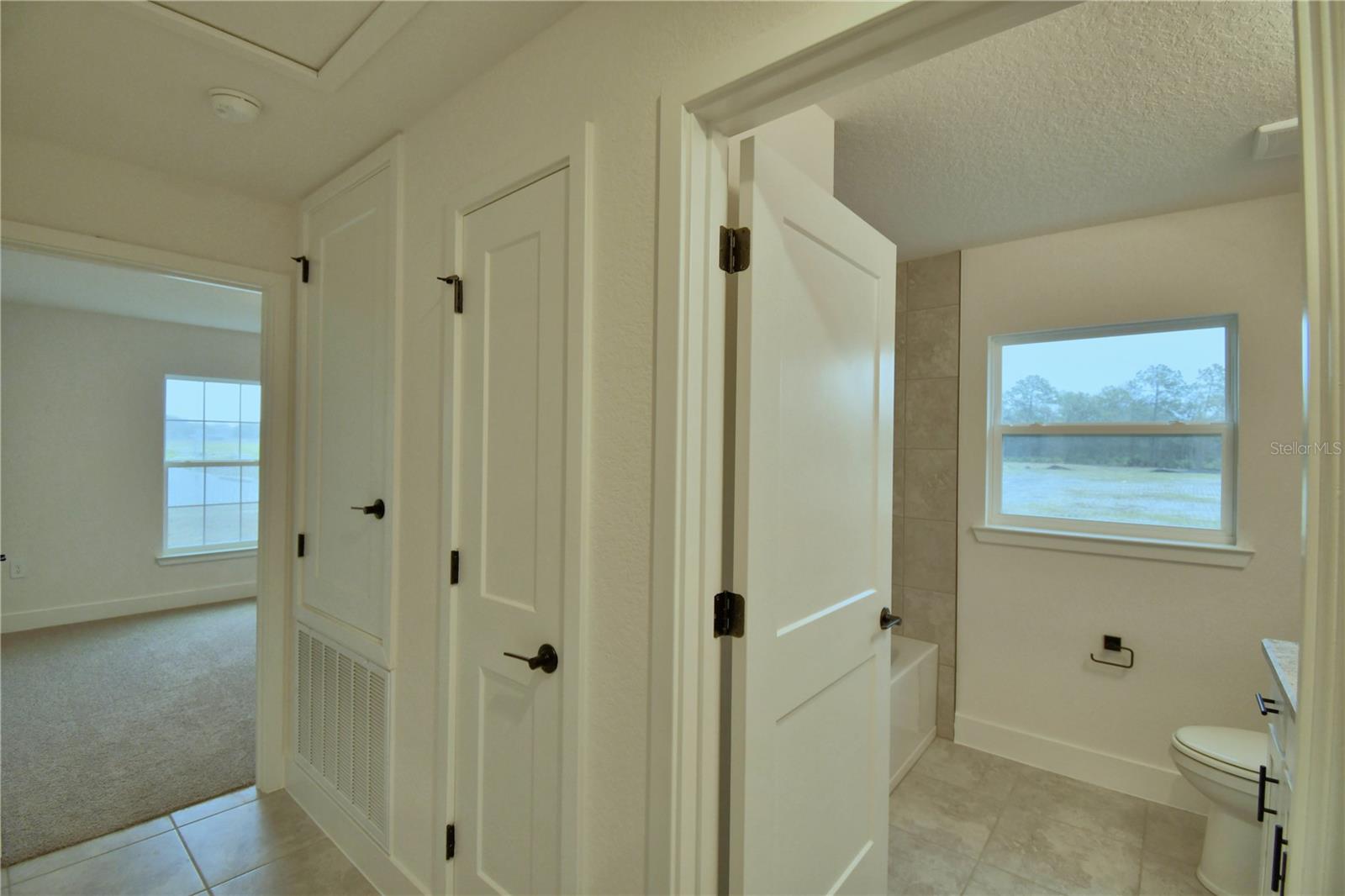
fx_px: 560
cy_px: 448
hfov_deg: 100.4
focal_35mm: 15
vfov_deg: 77.3
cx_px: 672
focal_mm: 10
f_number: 4.5
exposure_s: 1/80
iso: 400
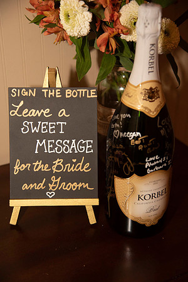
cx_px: 94
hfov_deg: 23.4
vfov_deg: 34.5
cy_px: 141
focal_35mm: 58
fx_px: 454
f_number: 4
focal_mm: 58
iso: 640
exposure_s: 1/200
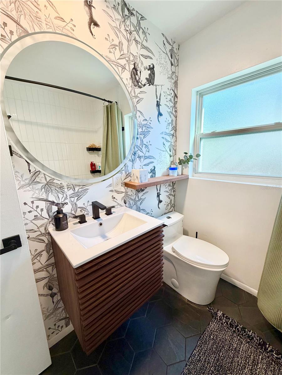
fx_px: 152
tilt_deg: -11.9
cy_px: 188
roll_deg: +1.6
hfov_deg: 85.7
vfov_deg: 102.1
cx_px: 141
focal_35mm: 14
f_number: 2.2
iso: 160
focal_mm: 2.22
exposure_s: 1/120
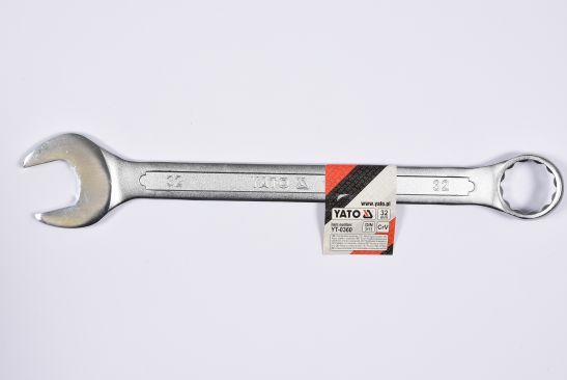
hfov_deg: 27.0
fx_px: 1182
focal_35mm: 75
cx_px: 284
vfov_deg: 18.2
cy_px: 190
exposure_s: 1/125
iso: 250
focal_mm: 50
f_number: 14
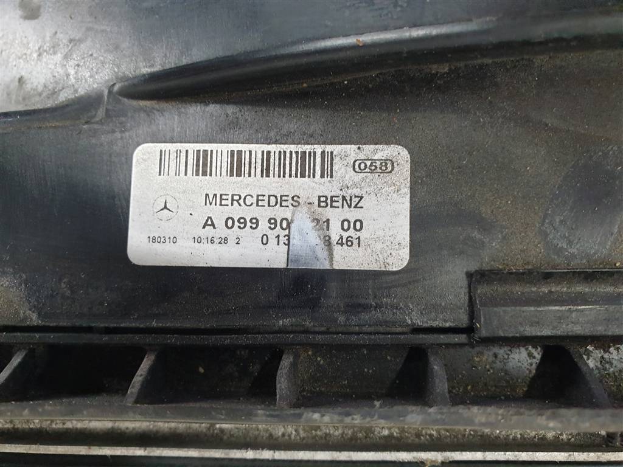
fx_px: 468
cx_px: 312
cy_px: 234
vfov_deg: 53.1
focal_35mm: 26
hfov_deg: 67.3
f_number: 2.4
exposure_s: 1/100
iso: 320
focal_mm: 4.3
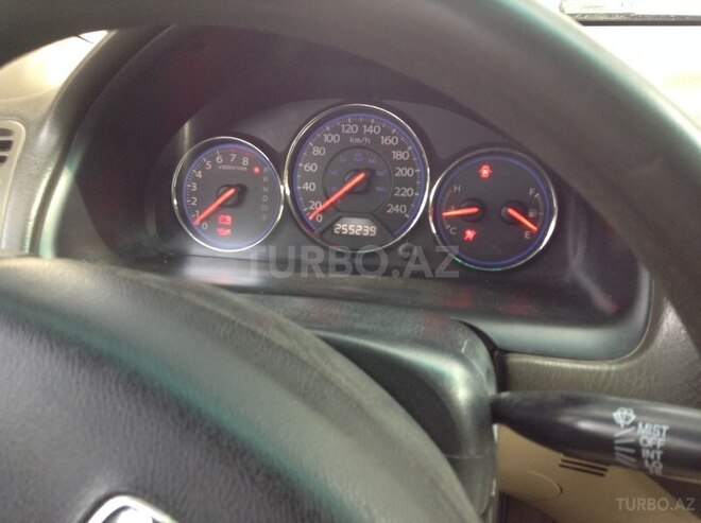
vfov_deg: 42.8
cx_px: 350
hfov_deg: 55.4
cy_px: 262
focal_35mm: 33
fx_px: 667
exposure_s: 1/24
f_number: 2.4
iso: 64
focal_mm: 3.3
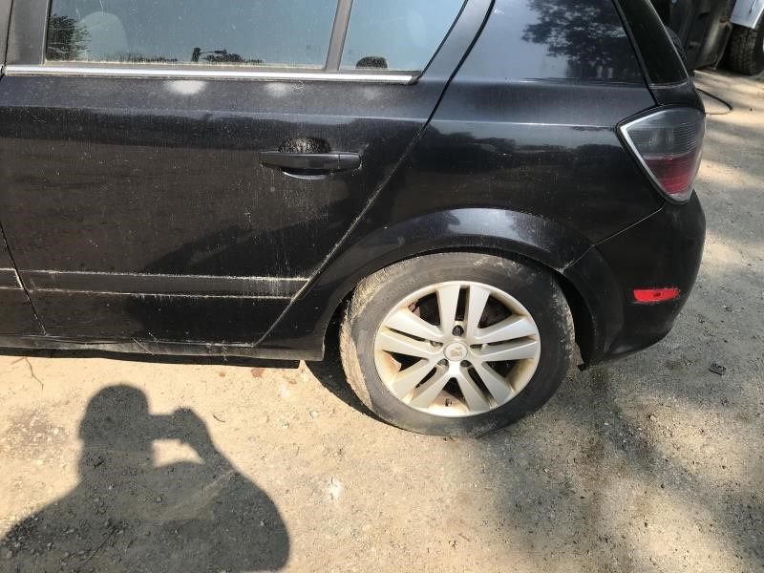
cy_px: 286
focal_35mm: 28
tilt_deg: -32.8
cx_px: 382
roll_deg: -7.3
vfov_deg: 49.7
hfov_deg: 63.4
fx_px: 618
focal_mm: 3.99
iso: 20
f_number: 1.8
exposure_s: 1/1088
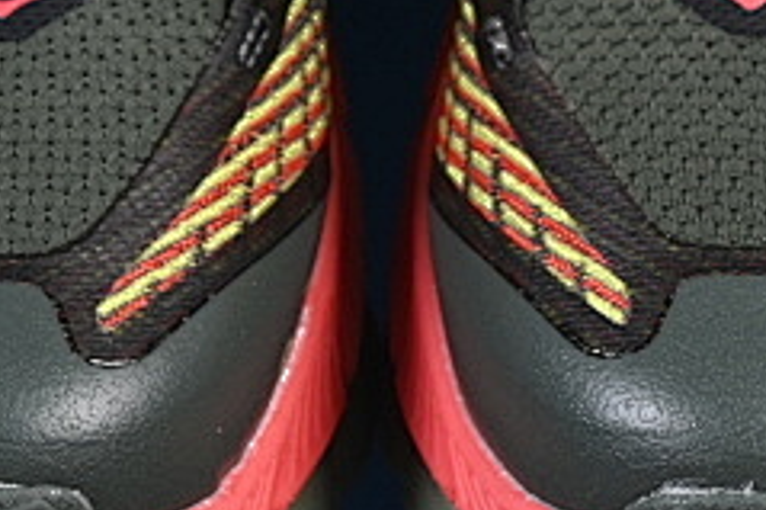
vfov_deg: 4.0
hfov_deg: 6.1
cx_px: 391
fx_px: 7208
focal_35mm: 339
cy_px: -74
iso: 160
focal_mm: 50
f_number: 6.3
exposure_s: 1/60
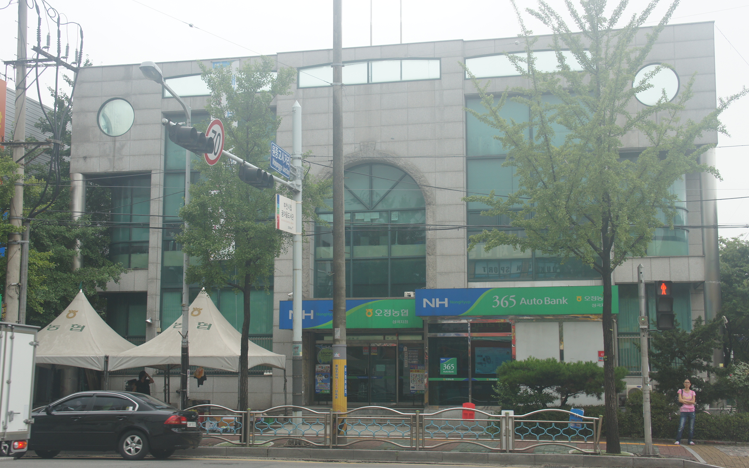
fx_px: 970
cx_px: 375
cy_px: 233
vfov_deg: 27.1
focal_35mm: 48
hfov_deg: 42.2
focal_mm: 31
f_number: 6.3
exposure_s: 1/125
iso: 200
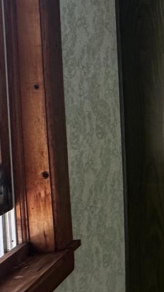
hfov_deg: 12.1
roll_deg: -2.5
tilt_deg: -6.2
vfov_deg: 34.7
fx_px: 464
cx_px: 466
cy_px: 106
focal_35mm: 60
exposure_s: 1/278
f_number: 2.2
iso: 40
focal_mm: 2.22
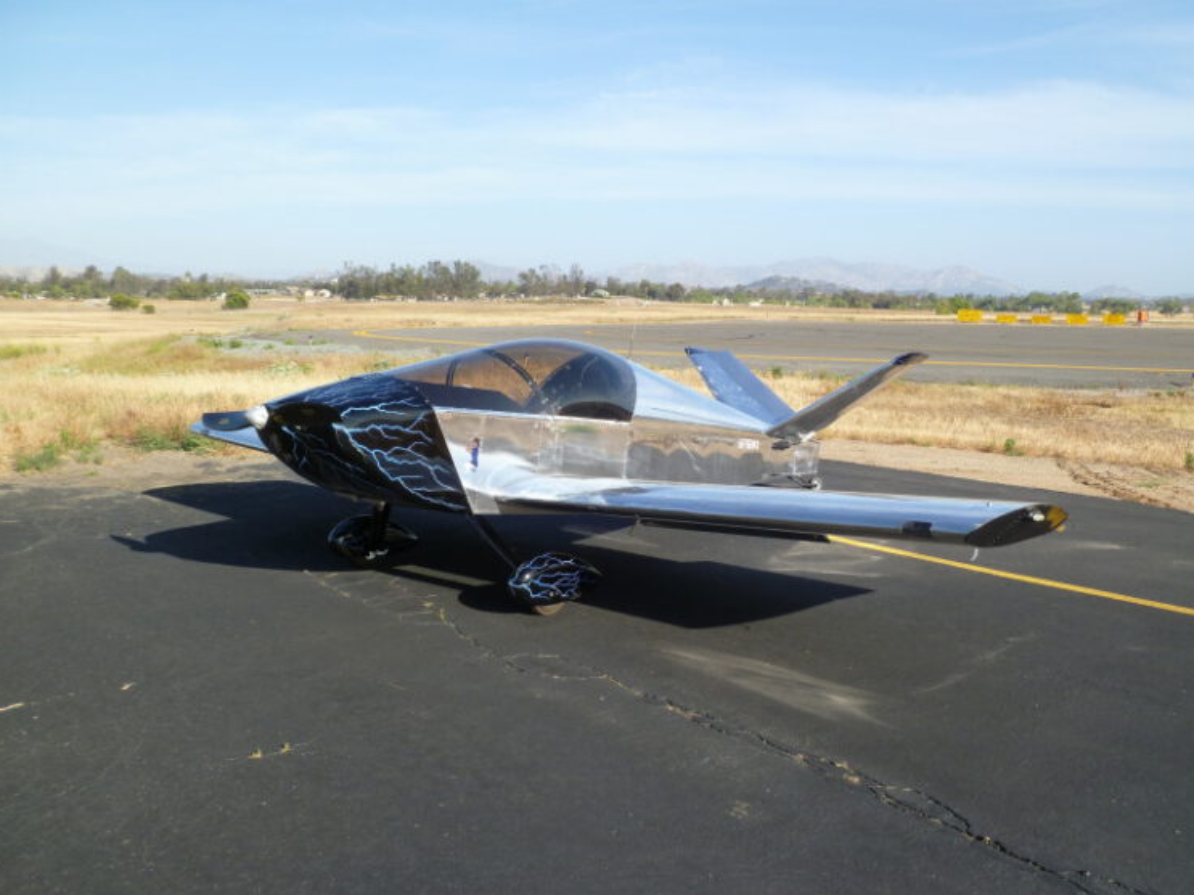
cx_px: 607
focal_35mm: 31
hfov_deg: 58.4
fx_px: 1069
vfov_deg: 45.4
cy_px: 447
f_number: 3.4
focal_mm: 5.4
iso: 80
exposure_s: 1/400
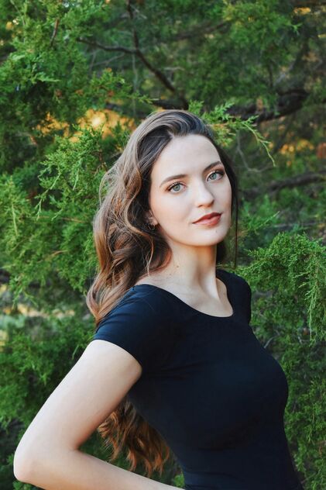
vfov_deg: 24.6
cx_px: 163
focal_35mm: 82
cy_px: 245
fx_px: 1121
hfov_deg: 16.5
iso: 1400
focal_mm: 55
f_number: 5.6
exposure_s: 1/400
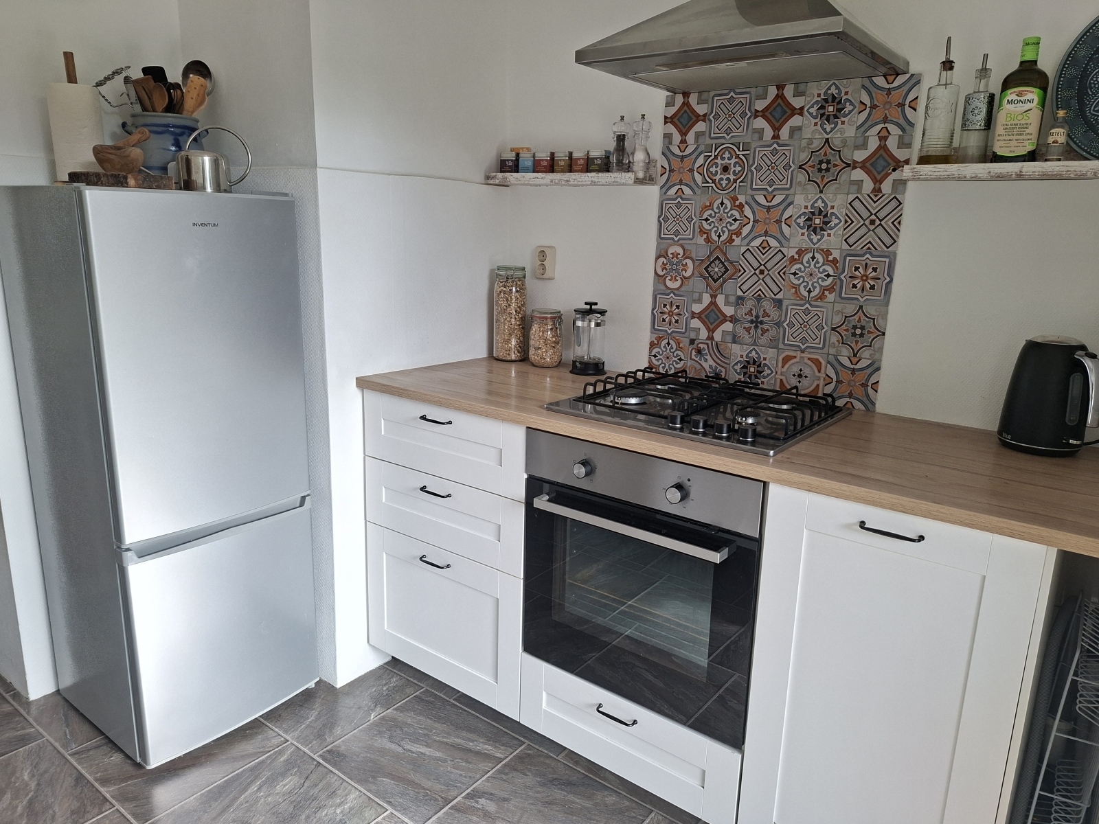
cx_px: 550
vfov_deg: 58.9
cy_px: 412
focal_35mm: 23
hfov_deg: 73.9
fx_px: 730
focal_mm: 5.54
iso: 50
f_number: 1.8
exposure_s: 1/100
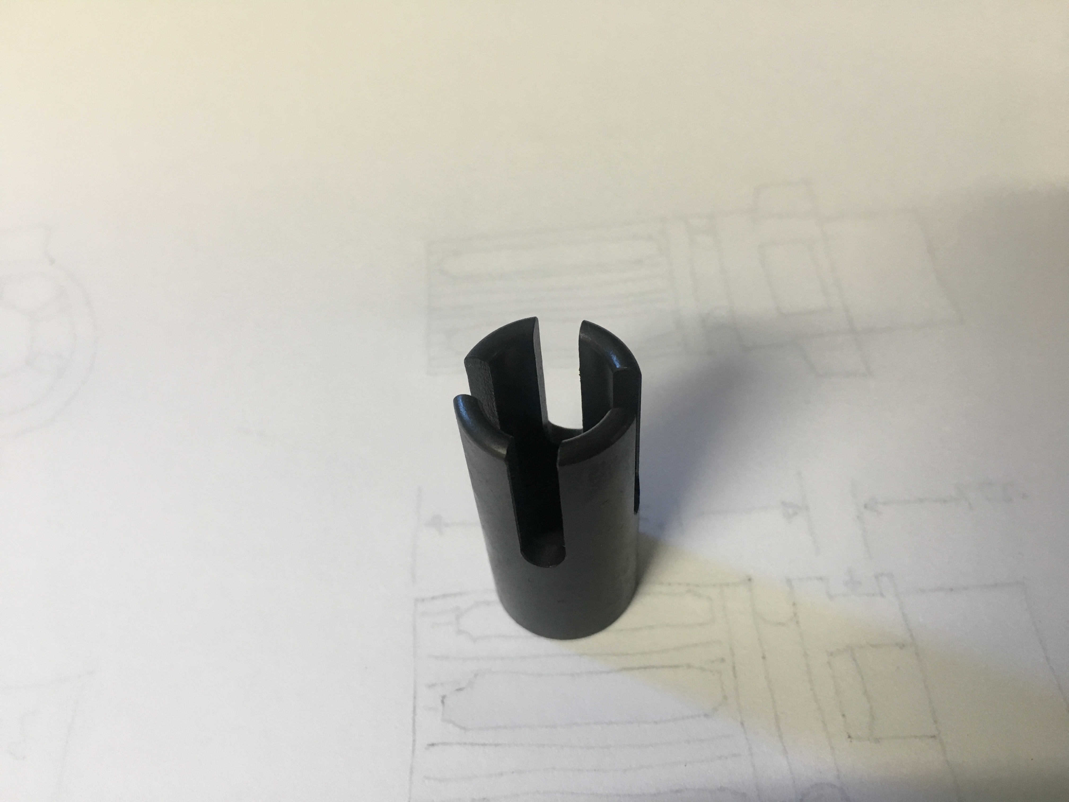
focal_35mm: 29
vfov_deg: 48.2
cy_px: 401
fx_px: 896
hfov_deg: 61.7
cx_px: 534
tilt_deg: -53.6
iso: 80
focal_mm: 4.15
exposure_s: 1/30
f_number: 2.2
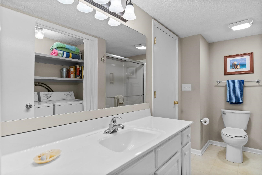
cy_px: 88
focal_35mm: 19
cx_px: 131
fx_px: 138
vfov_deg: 64.6
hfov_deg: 86.9
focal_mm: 13
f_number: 5
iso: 100
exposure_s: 1/8
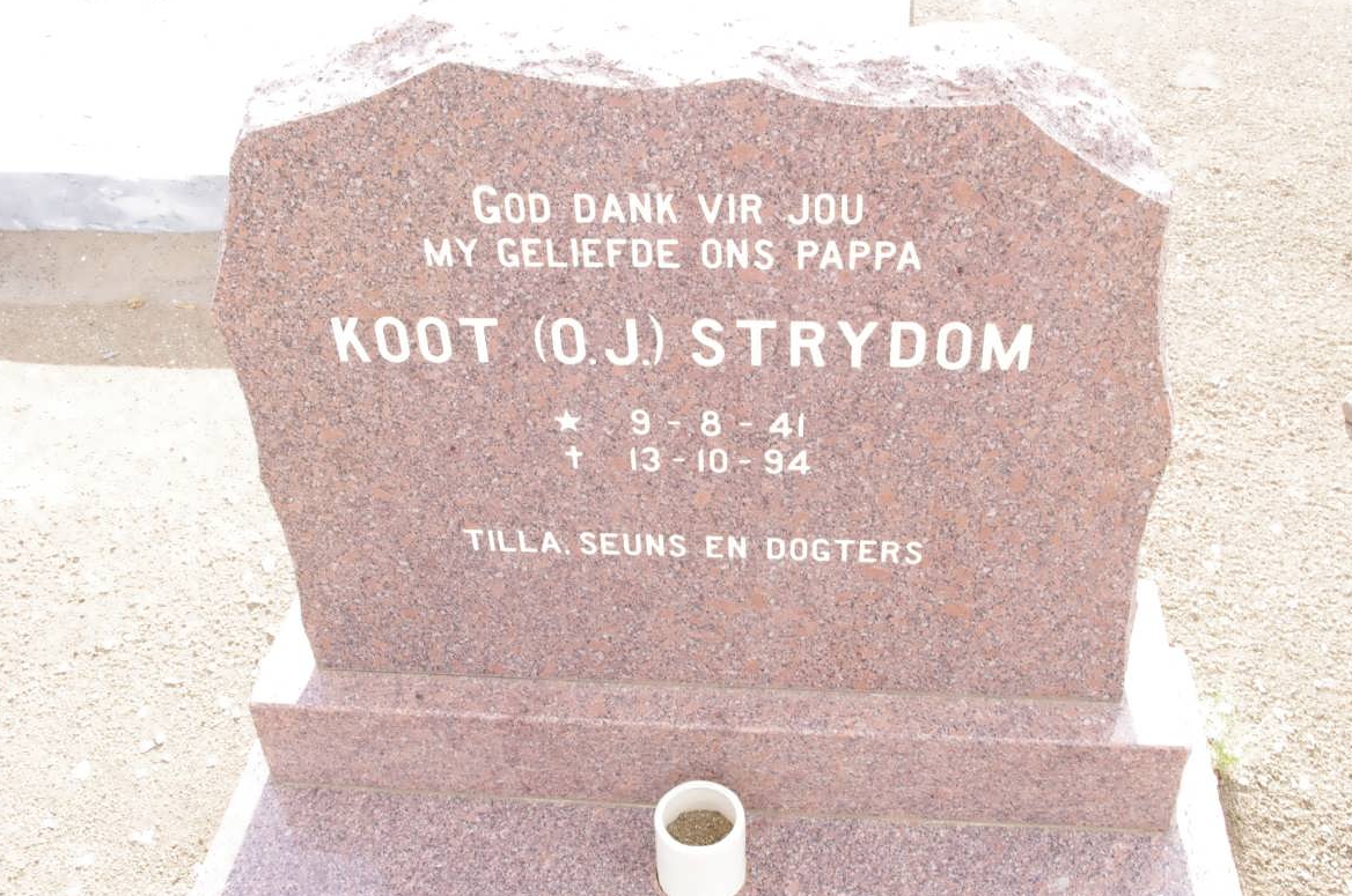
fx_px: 1387
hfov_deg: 51.9
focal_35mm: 37
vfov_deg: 35.8
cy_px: 455
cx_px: 660
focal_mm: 24.38
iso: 800
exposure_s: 1/125
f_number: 11
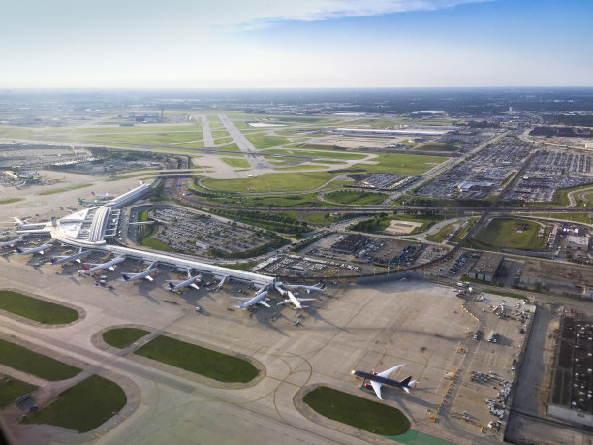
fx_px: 497
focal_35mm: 29
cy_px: 222
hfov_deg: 61.7
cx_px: 296
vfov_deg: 48.2
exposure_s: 1/900
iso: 32
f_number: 2.2
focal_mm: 4.15
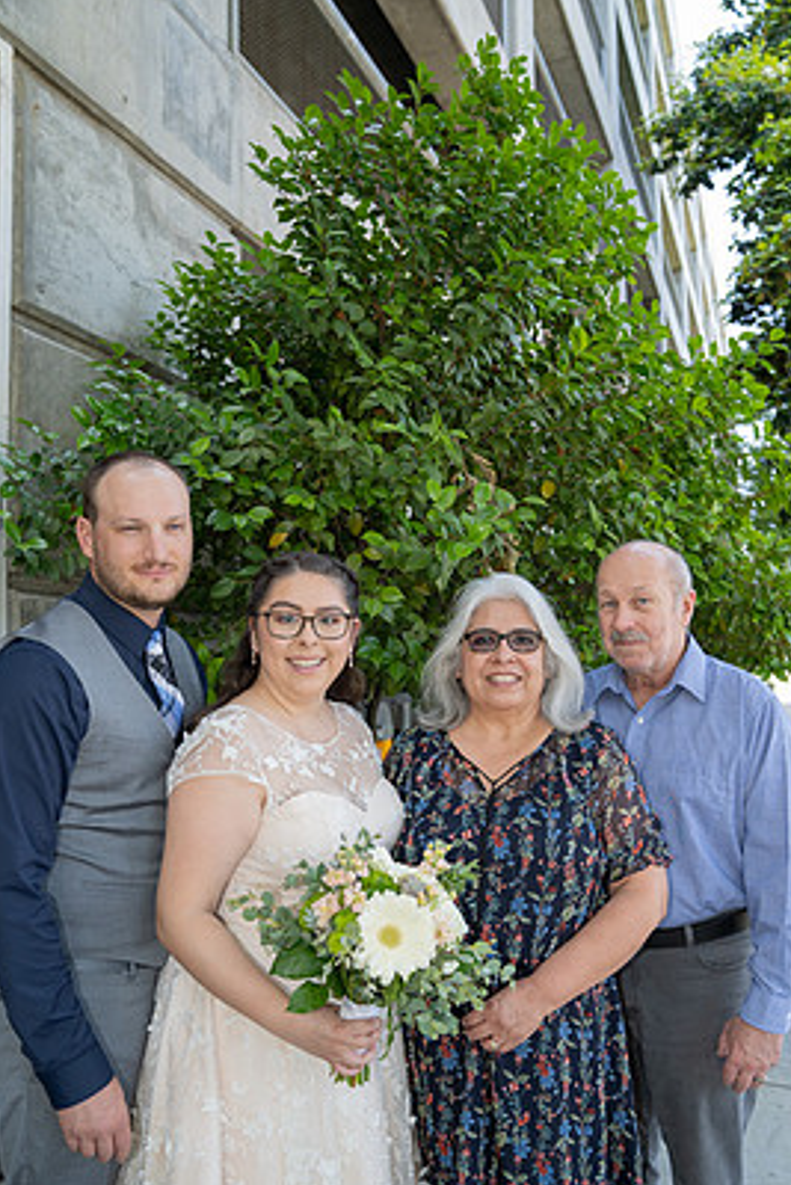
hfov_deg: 48.0
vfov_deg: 67.2
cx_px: 409
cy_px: 658
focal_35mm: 27
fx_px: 889
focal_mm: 24
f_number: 3.2
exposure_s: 1/250
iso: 500
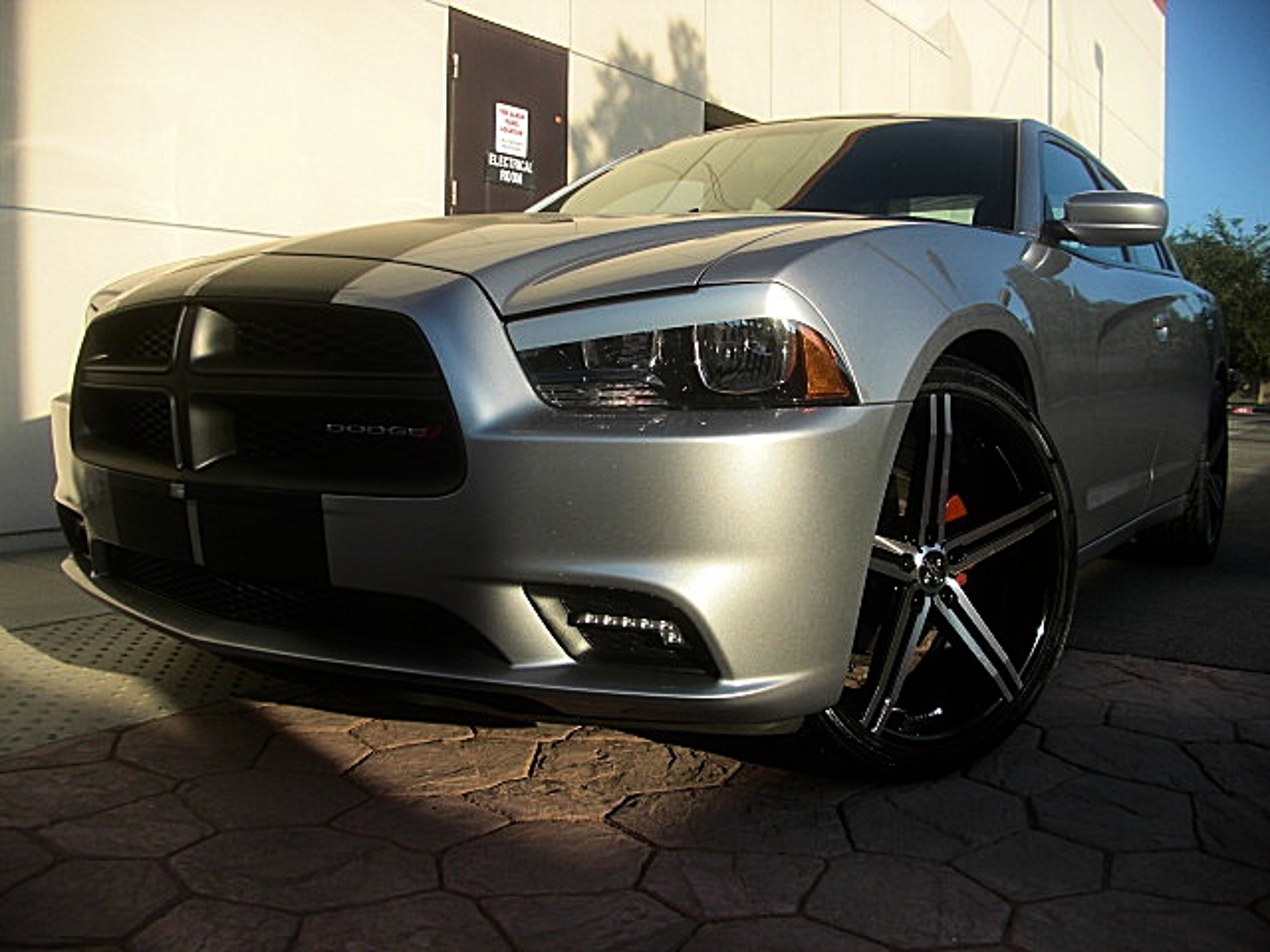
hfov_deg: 51.4
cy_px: 476
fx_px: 1321
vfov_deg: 39.7
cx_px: 635
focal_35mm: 36
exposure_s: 1/640
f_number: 2.8
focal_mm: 6.3
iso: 50
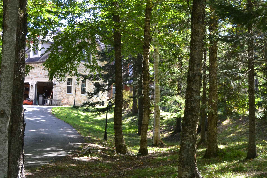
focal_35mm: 63
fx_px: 467
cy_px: 86
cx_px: 168
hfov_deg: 31.7
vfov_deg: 21.6
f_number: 5.6
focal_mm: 26
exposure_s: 1/125
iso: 400
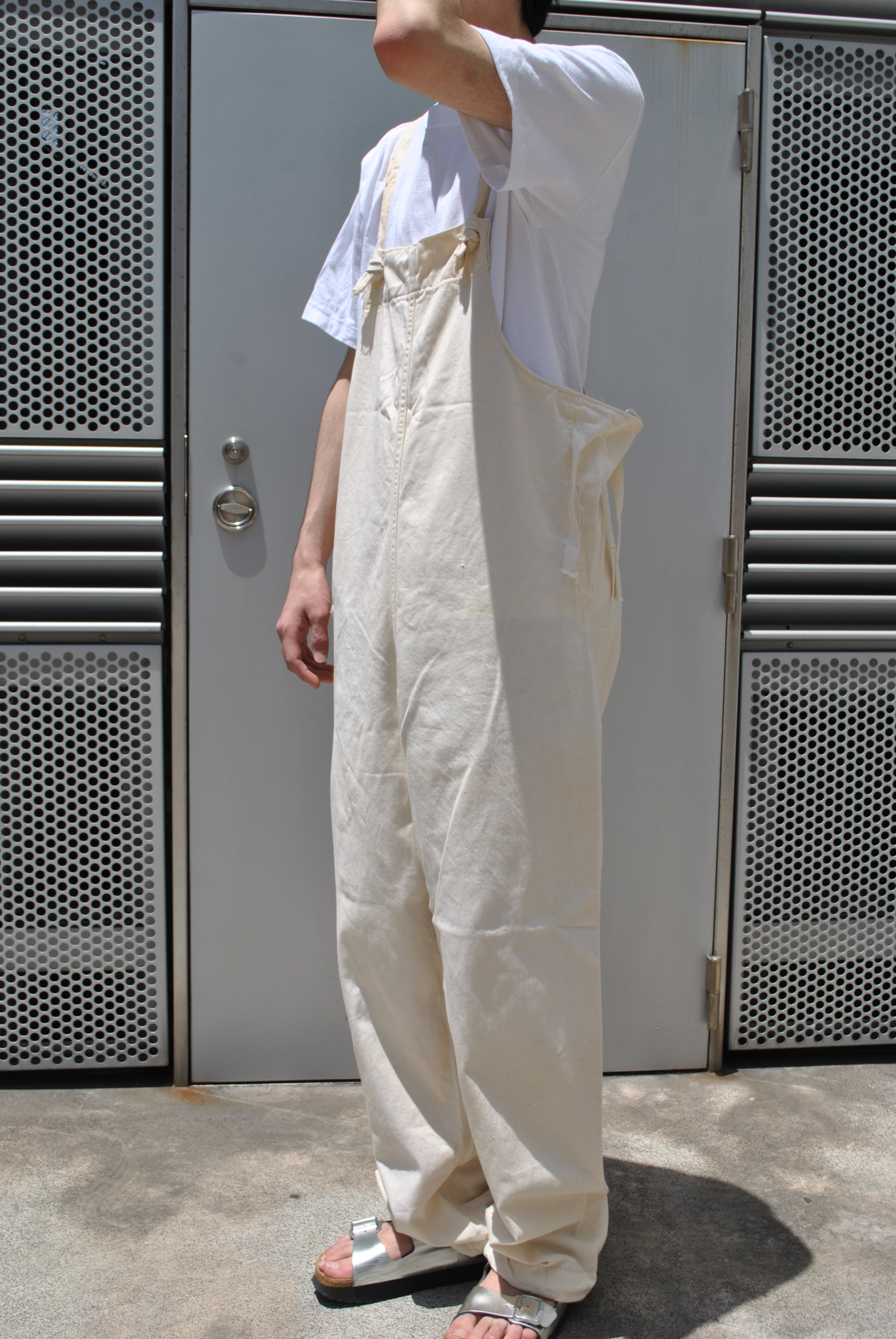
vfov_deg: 53.1
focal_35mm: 36
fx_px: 1340
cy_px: 670
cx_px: 448
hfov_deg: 37.0
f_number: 8
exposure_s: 1/320
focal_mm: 24
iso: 100
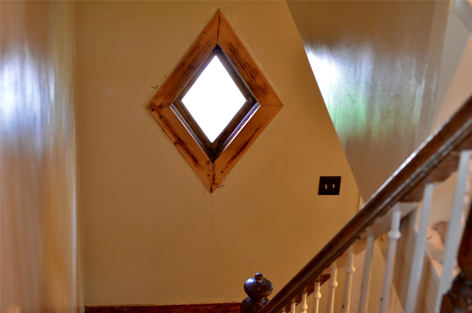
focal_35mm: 75
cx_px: 236
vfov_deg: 18.1
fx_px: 981
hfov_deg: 27.0
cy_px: 156
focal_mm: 50
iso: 800
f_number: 3.2
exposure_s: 1/40
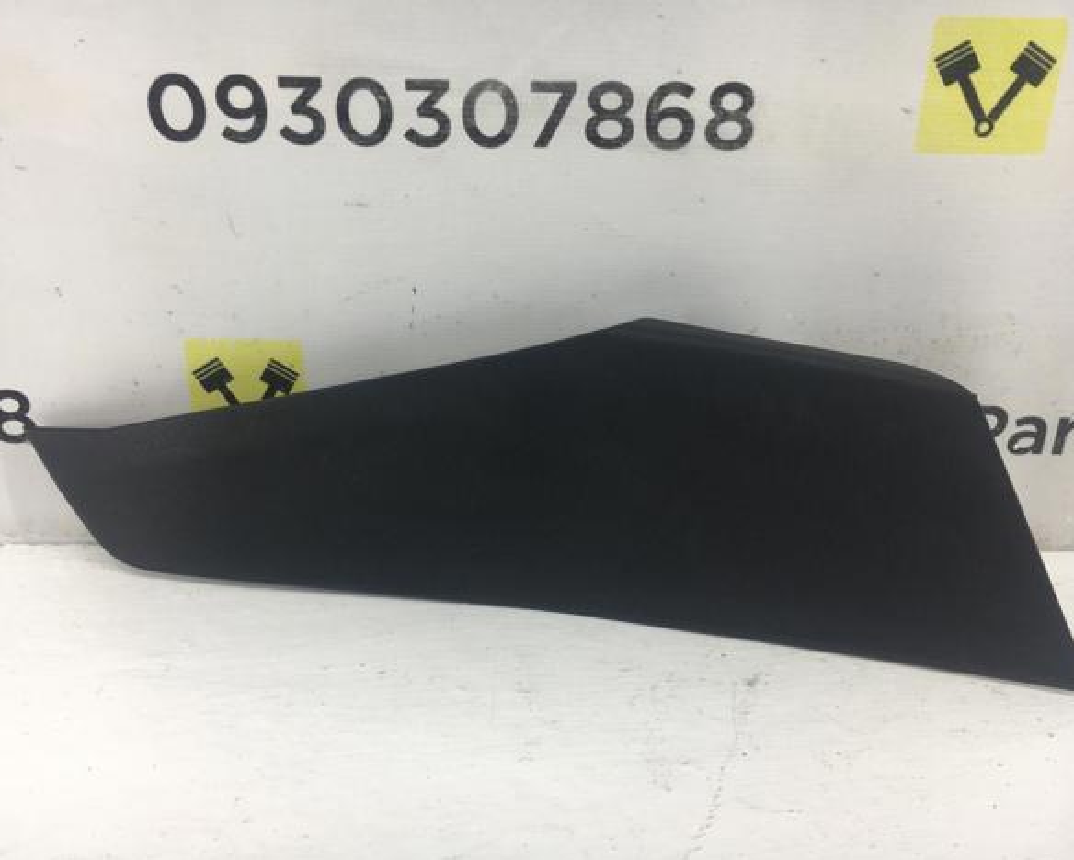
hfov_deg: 57.1
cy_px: 426
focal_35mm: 31
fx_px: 986
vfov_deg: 47.2
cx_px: 530
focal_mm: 4.15
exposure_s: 1/50
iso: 25
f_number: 2.2
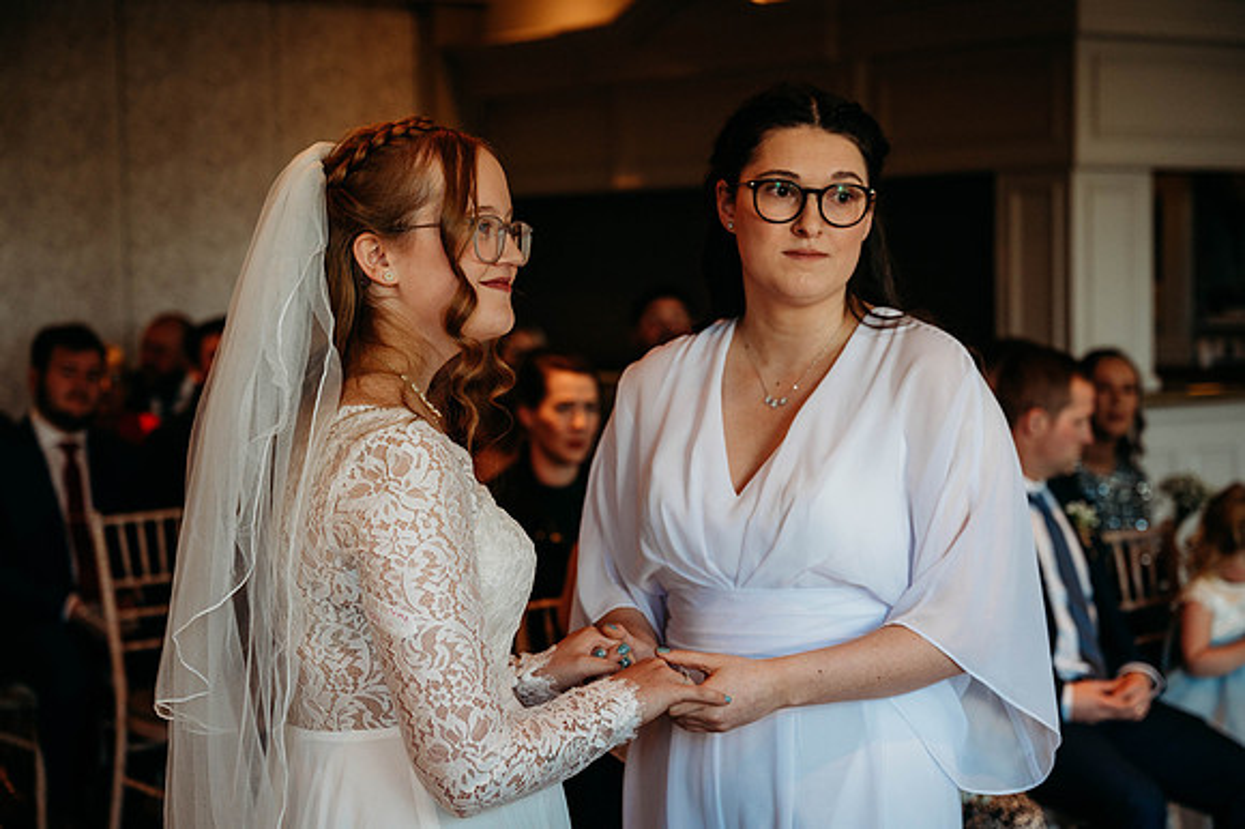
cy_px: 414
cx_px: 622
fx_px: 2419
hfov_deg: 28.9
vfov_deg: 19.4
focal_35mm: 70
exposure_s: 1/200
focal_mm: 70
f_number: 4
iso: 560
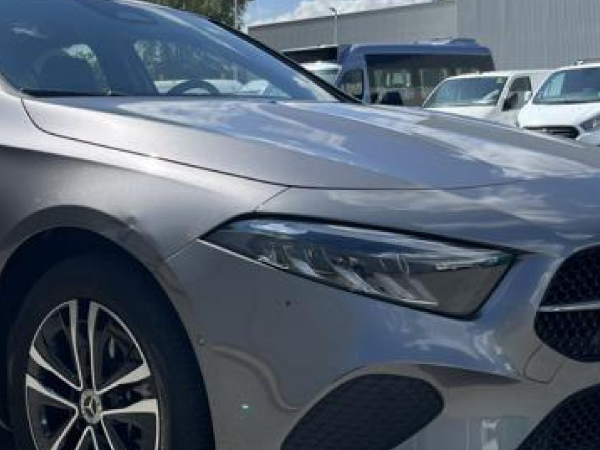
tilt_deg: -8.9
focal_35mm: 58
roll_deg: +2.0
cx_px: 208
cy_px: 292
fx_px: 1005
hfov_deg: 33.0
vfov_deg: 25.1
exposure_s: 1/2825
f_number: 1.6
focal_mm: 5.1
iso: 50
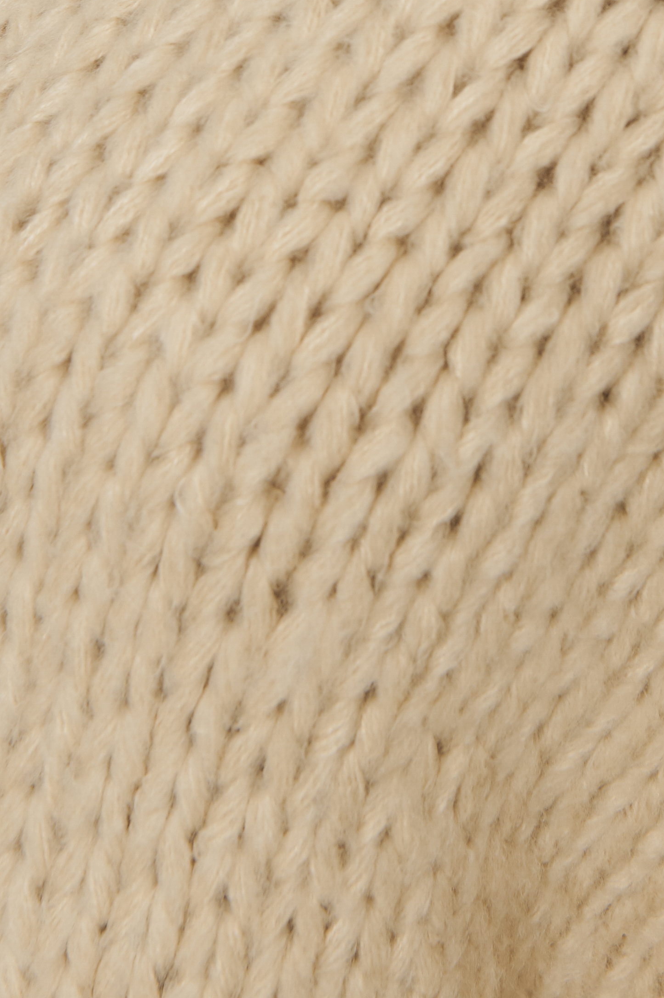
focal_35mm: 149
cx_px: 405
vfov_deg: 13.4
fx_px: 4127
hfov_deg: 9.2
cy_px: -161
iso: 200
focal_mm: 55
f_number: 8
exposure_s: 1/160
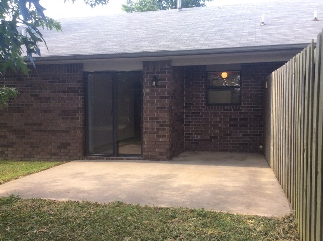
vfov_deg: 39.6
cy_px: 121
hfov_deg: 51.4
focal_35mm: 36
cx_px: 177
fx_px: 335
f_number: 2.4
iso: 32
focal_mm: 3.3
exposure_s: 1/154
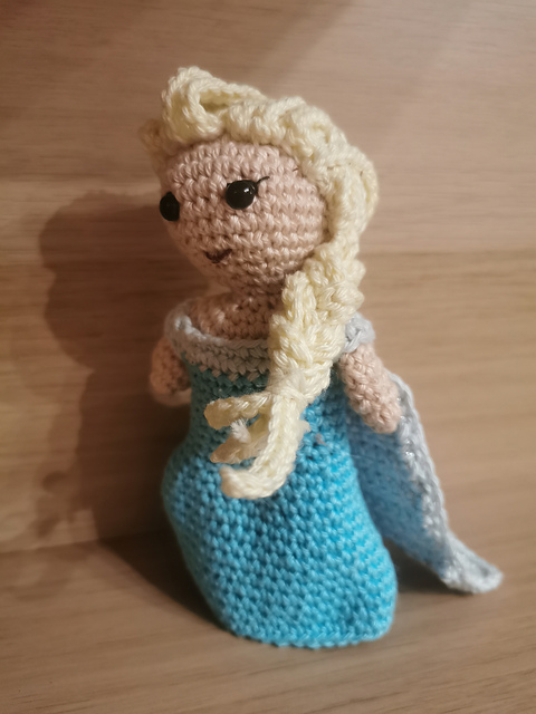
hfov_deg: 51.4
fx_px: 557
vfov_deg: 65.3
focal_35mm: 27
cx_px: 268
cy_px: 357
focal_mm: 5.58
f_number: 1.8
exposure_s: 1/25
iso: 500
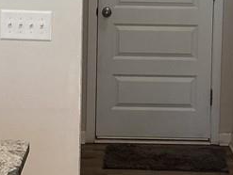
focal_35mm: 120
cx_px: 130
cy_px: -27
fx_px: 809
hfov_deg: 16.4
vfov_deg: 12.1
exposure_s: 1/60
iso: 64
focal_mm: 3
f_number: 1.8
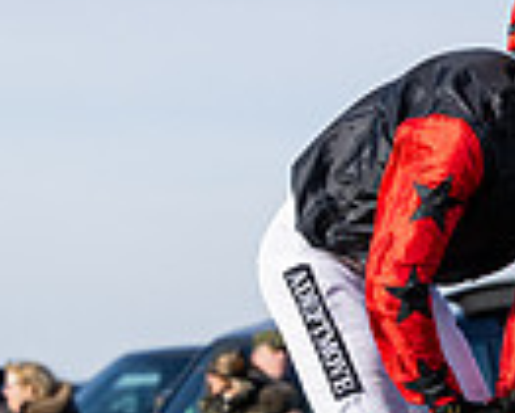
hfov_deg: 3.8
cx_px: 107
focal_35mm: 513
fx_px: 7825
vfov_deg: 3.0
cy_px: 670
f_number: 5
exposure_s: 1/2500
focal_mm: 99
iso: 400
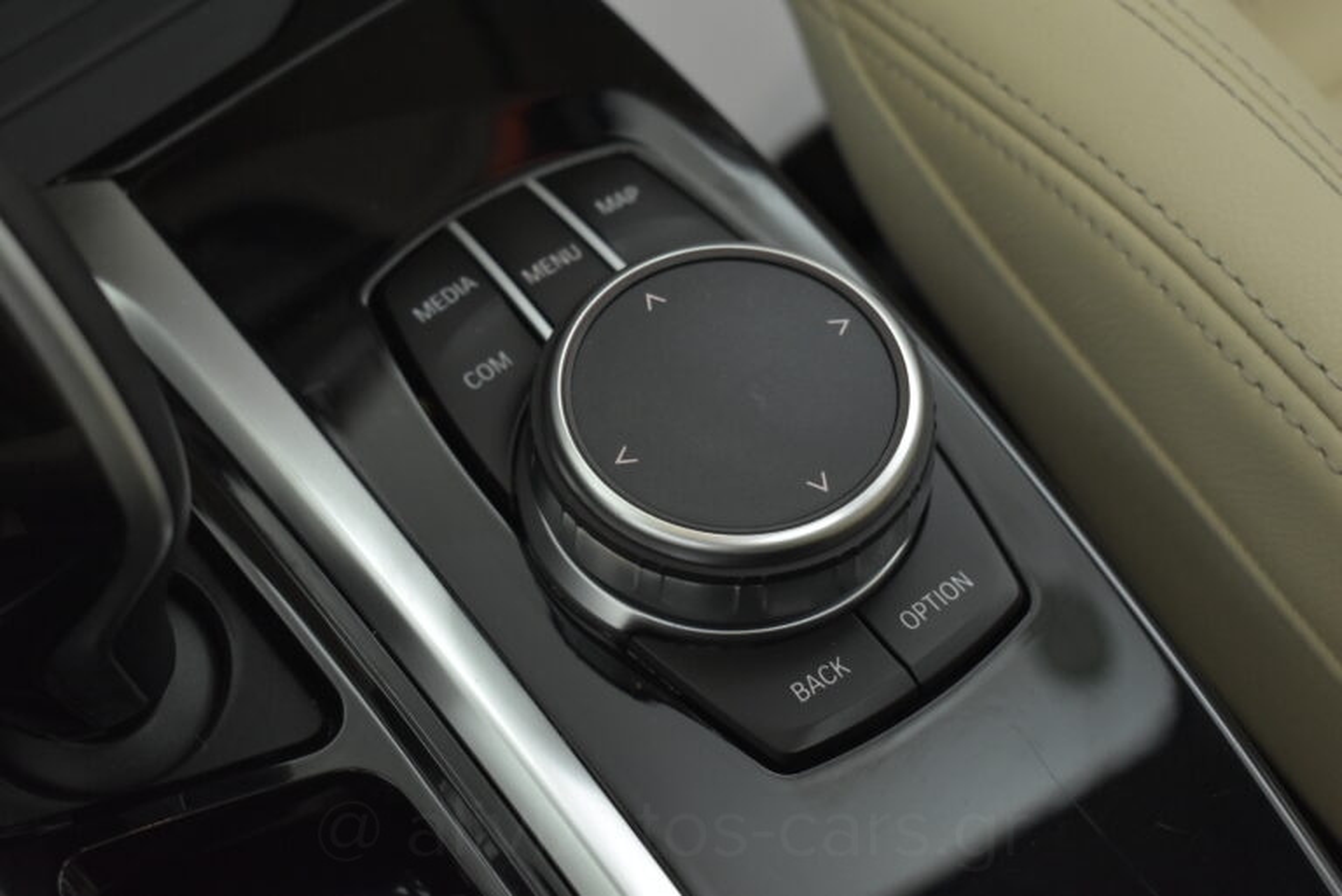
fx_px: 2238
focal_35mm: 60
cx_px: 671
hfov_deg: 33.4
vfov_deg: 22.7
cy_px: 448
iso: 1600
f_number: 4.8
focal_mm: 40
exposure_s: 1/125
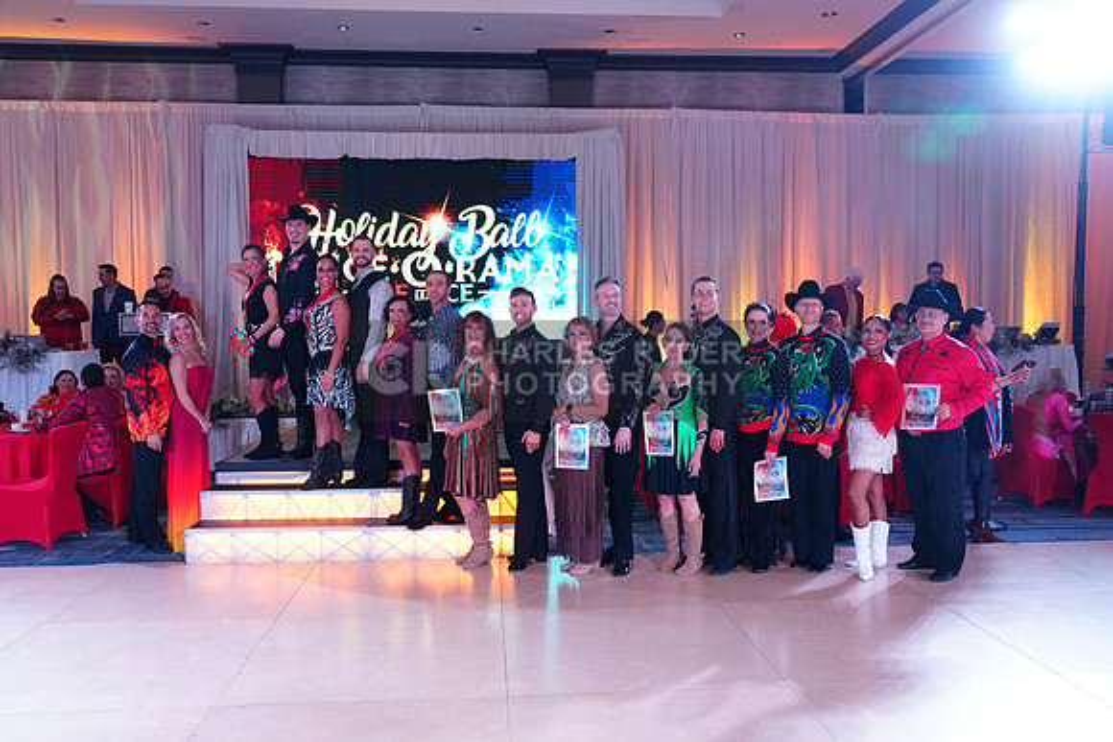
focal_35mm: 29
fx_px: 897
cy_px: 371
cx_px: 556
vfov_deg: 45.0
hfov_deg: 63.6
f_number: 4
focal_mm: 29
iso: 2500
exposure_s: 1/250
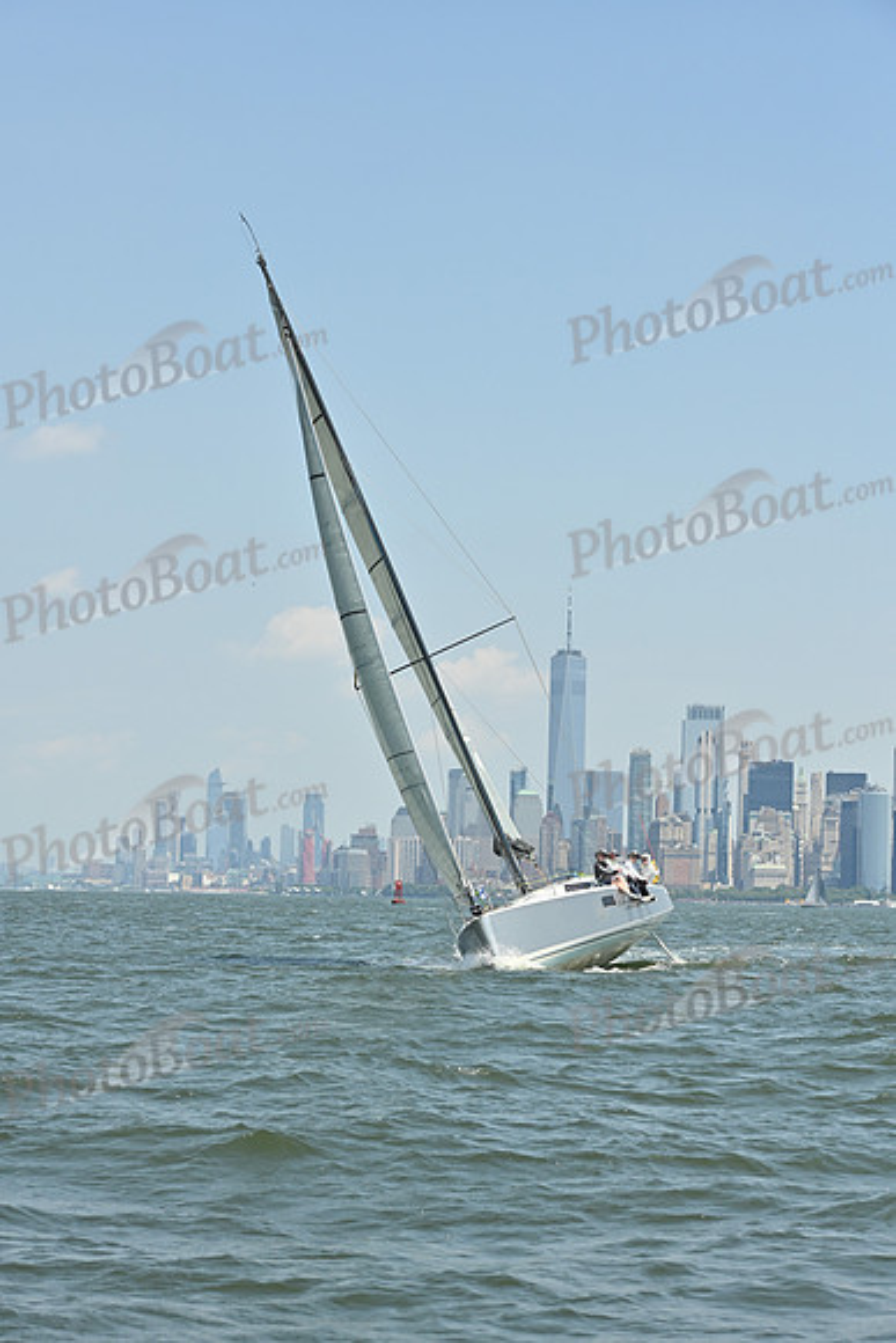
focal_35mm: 90
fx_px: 3358
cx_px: 448
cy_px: 672
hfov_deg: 15.2
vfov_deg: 22.6
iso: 320
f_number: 9
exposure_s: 1/1250
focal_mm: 90
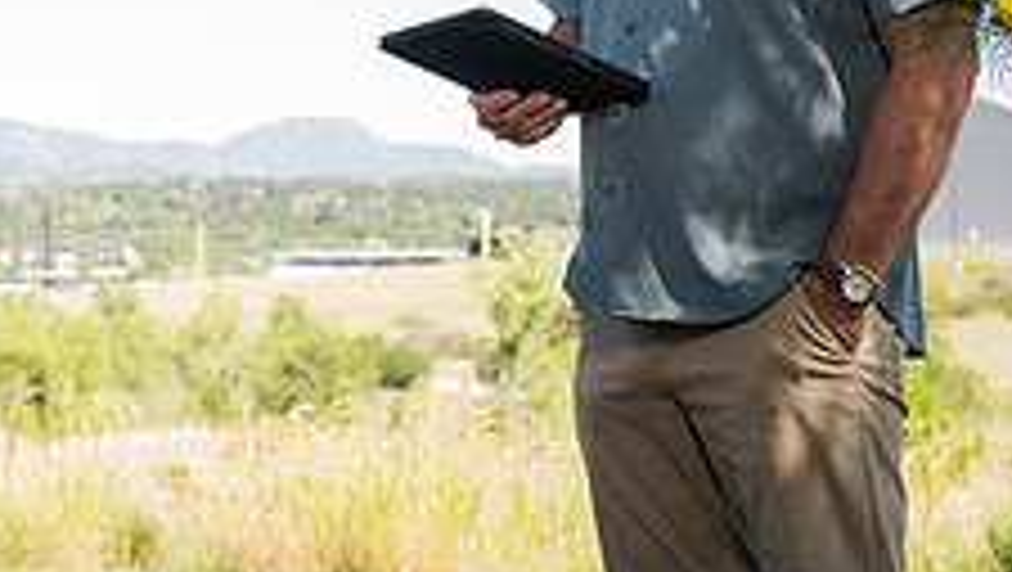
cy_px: -239
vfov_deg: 8.8
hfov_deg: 15.6
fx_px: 3626
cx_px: -36
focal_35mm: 135
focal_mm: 50
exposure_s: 1/200
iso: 250
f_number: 6.3
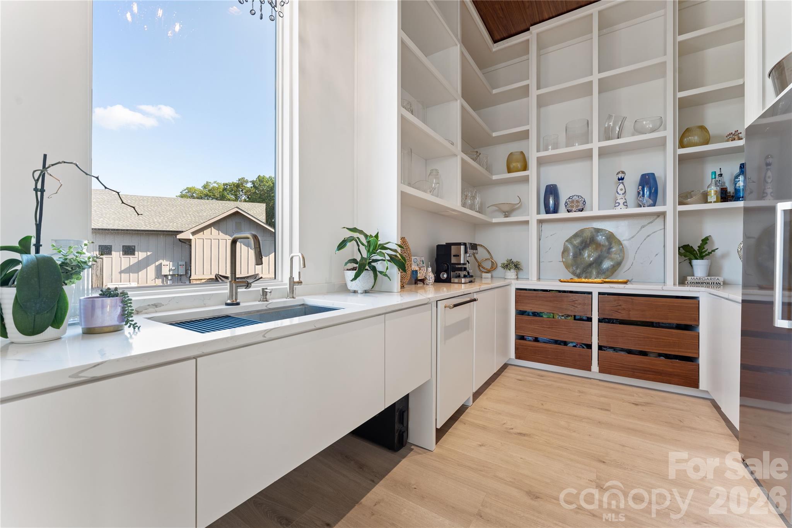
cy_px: 264
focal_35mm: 14
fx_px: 308
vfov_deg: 81.2
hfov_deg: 104.3
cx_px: 396
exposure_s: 1/2
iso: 160
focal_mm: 14
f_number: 9
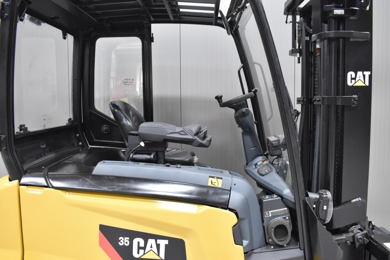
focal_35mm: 30
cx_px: 195
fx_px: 325
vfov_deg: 43.6
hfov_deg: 61.9
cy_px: 130
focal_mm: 20
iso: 1600
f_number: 4.5
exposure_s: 1/25
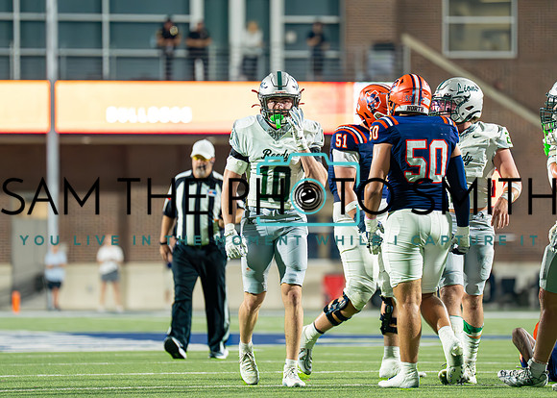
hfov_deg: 5.9
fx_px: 5367
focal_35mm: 339
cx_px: 286
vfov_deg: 4.2
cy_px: 169
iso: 3200
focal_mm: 200
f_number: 2.8
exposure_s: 1/1250
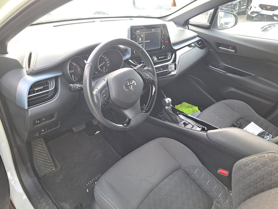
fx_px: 193
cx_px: 139
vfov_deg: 56.8
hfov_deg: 71.6
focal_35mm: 24
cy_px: 104
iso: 64
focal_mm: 5.23
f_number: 1.8
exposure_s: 1/50
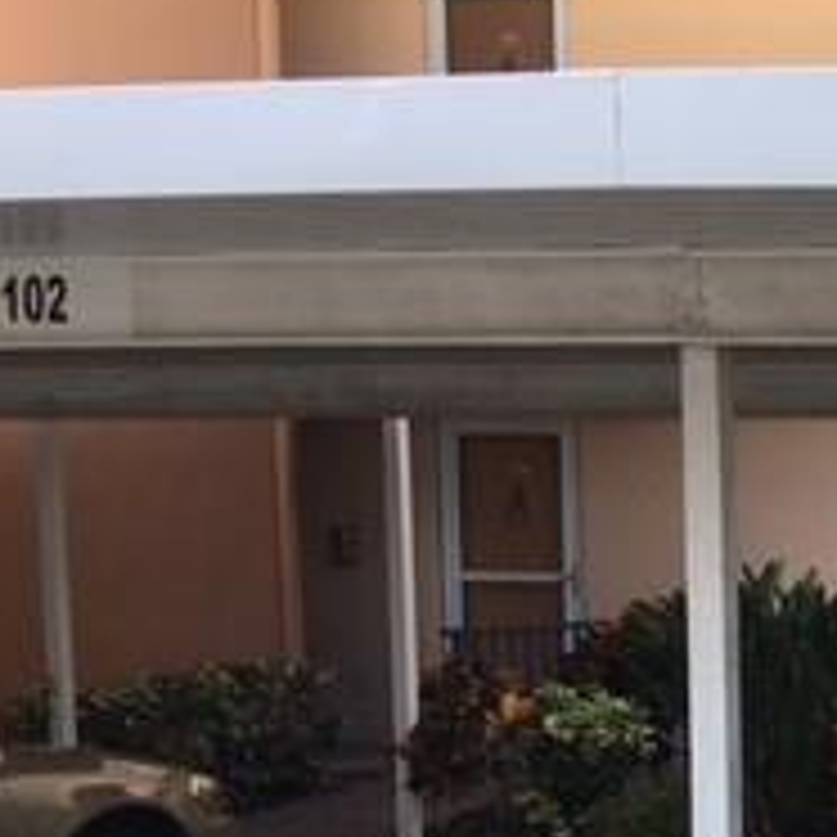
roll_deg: -0.4
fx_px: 2407
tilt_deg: -4.7
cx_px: 1350
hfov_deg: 17.3
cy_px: 796
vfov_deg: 19.3
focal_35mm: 88
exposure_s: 1/432
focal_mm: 4.15
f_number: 2.2
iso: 25
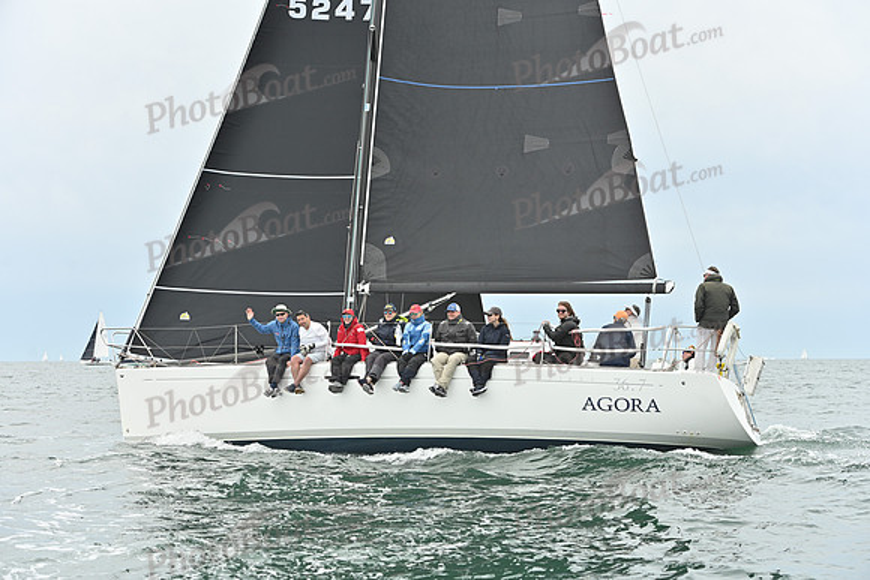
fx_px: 1692
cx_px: 435
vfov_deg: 19.5
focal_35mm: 70
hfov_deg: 28.8
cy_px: 290
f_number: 6.3
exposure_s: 1/1000
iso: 320
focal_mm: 70
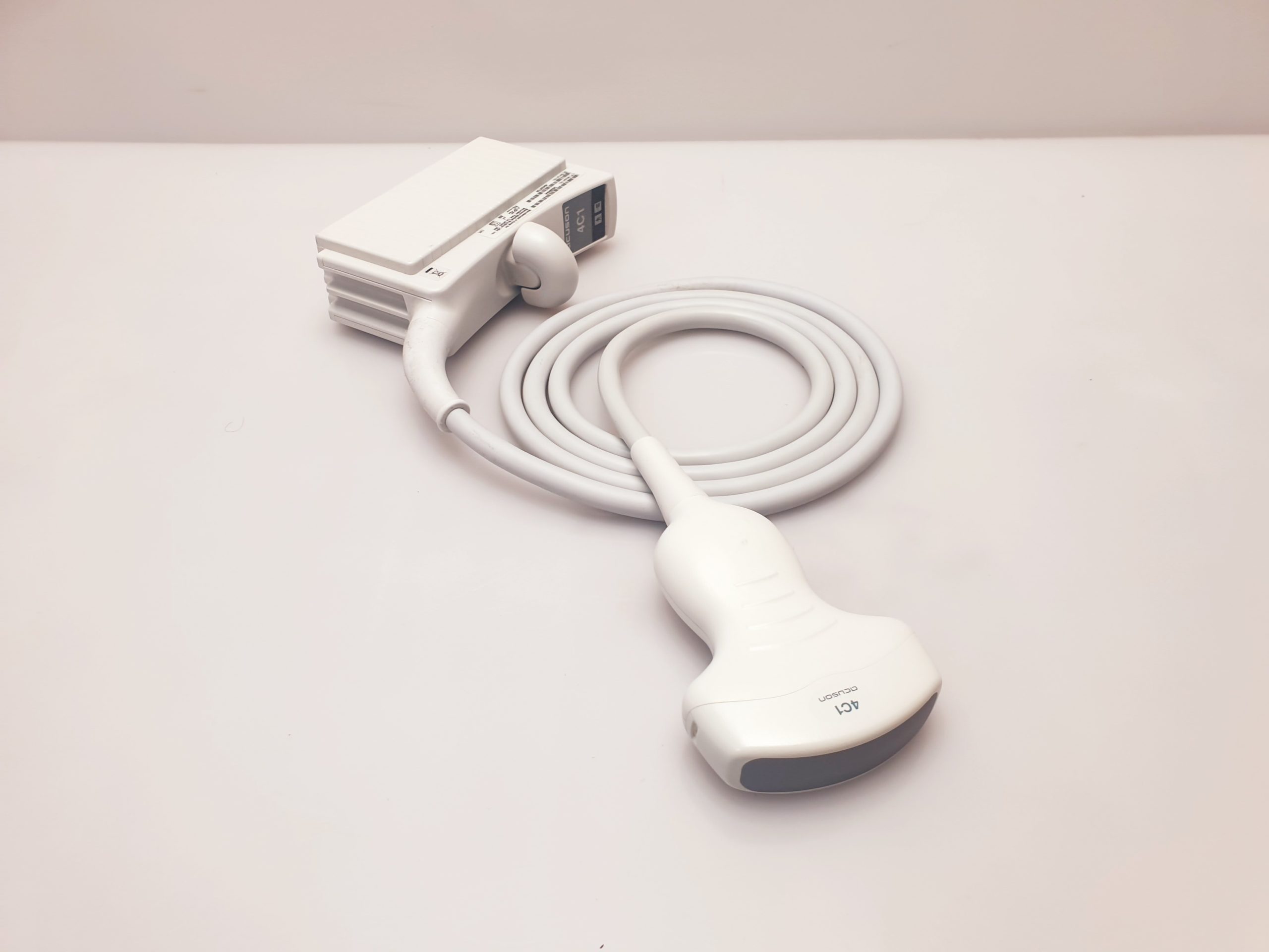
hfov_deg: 67.3
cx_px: 634
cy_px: 476
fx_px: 953
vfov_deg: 53.1
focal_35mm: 26
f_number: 2.4
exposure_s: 1/50
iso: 50
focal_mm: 4.3
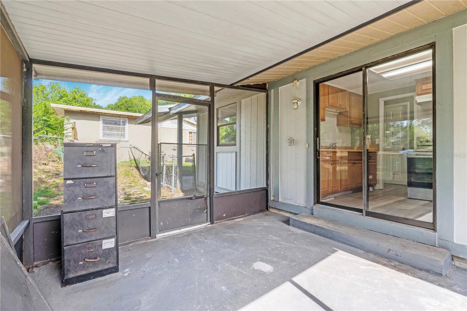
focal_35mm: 16
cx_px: 234
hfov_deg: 95.0
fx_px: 214
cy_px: 156
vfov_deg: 72.0
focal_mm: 11
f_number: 9
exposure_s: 1/400
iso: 250
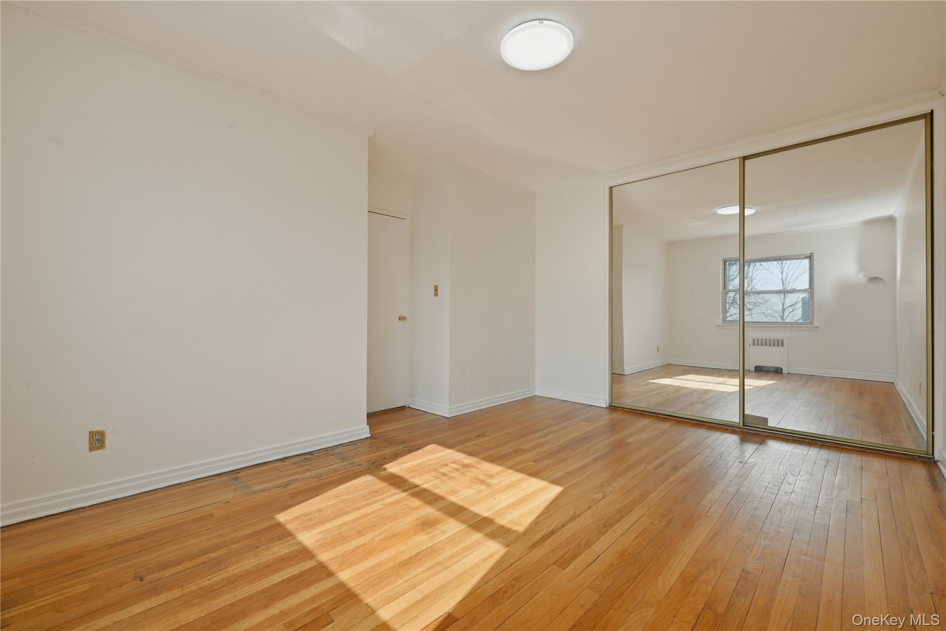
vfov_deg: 77.3
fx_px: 394
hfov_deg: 100.4
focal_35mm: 15
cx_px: 473
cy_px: 316
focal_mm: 15
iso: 100
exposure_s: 1/30
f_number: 11
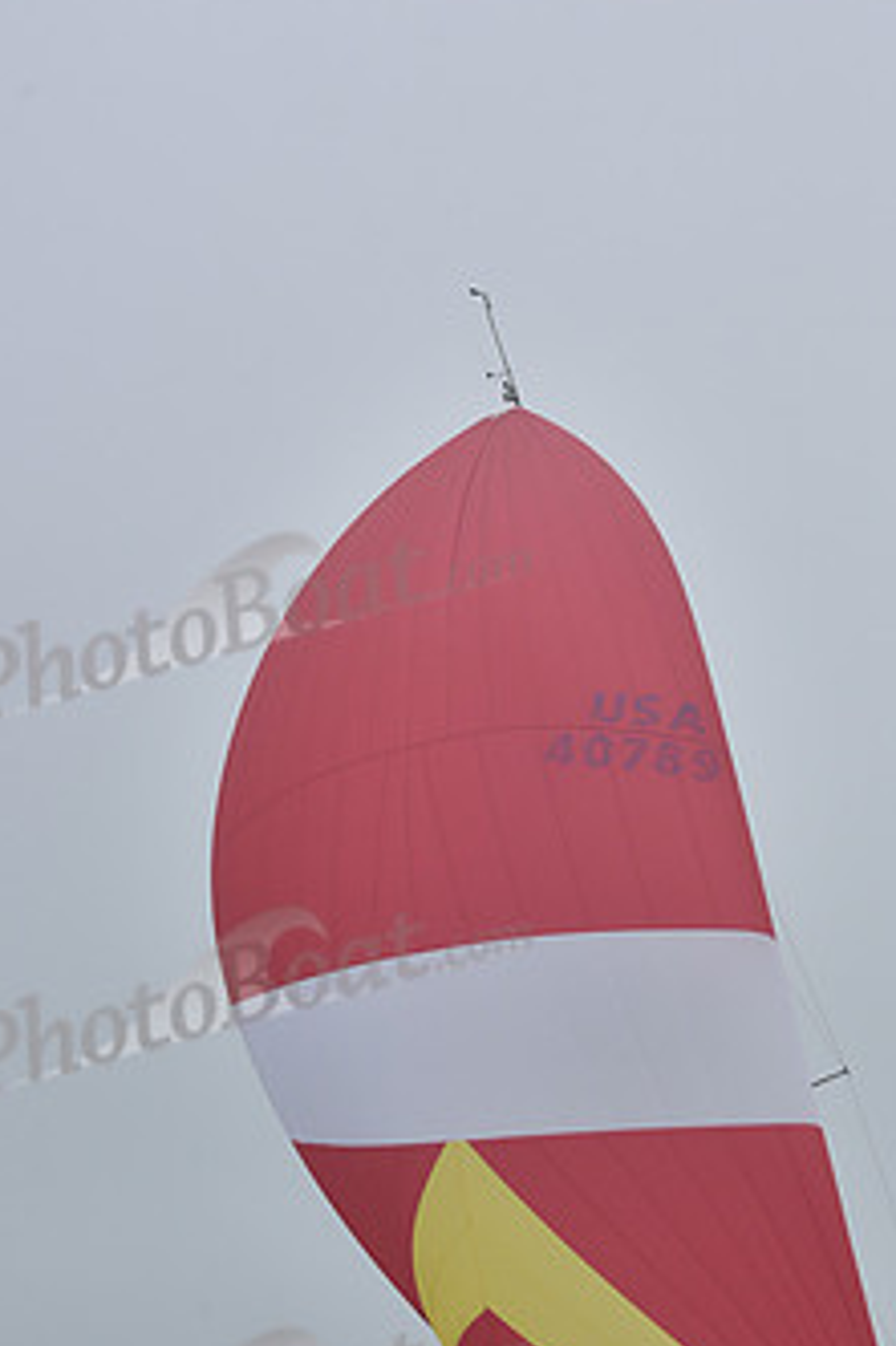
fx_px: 5232
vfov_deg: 14.5
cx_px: 744
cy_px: 1147
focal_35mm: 140
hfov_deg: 9.8
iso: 250
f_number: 10
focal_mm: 80
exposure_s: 1/800
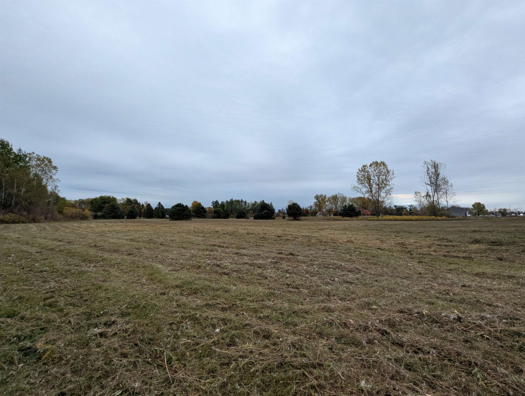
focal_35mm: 13
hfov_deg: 106.1
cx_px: 262
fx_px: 197
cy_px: 198
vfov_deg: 90.1
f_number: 2.2
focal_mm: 1.95
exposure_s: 1/769
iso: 49
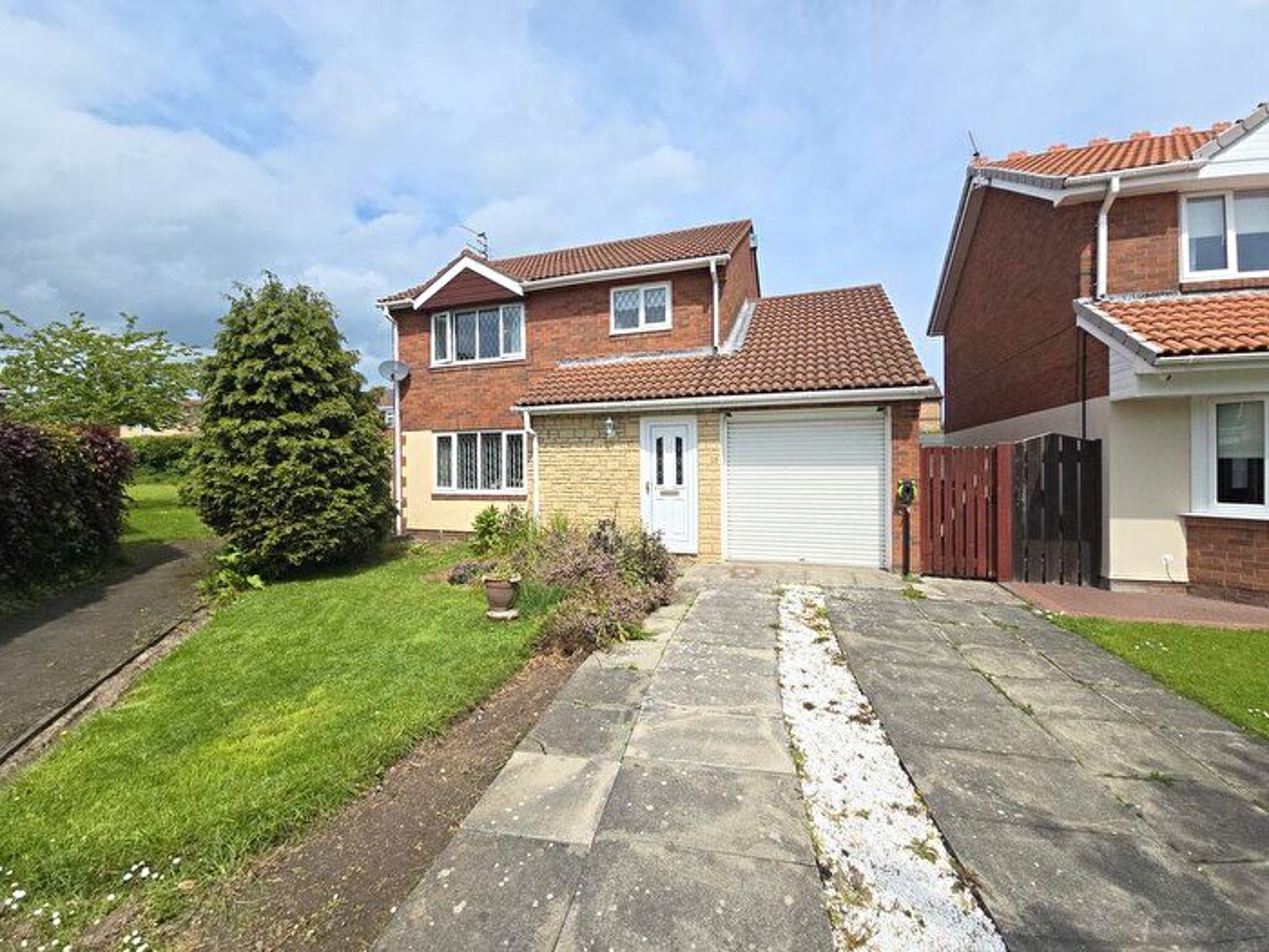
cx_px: 634
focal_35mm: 13
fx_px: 477
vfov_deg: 89.9
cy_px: 476
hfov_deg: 106.2
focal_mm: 2.2
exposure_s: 1/2140
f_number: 2.2
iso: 50
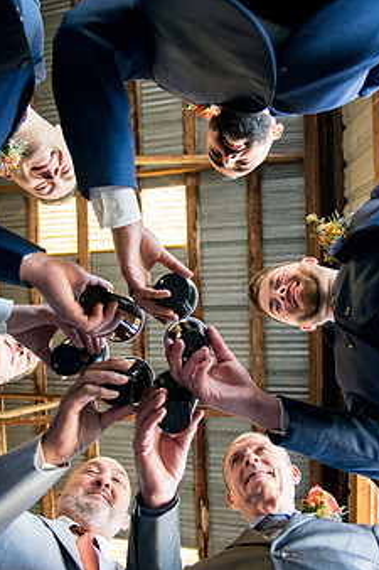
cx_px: 219
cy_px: 309
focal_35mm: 32
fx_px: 506
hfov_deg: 41.0
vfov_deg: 58.7
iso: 2000
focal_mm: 24
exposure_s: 1/400
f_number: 4
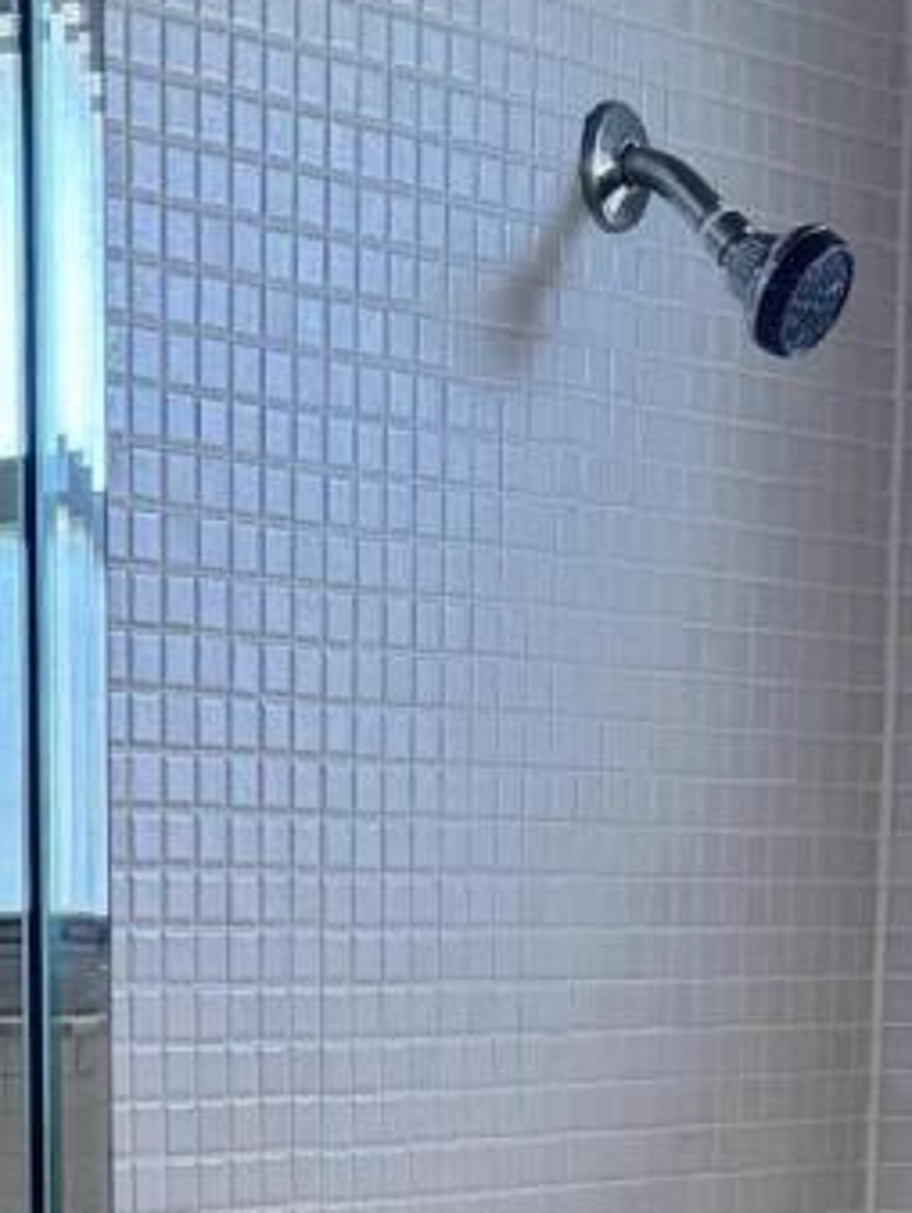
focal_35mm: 142
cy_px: 1870
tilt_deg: -10.5
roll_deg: +1.3
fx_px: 4982
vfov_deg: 13.1
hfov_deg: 10.4
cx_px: 101
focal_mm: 6.76
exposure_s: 1/120
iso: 80
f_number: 1.78
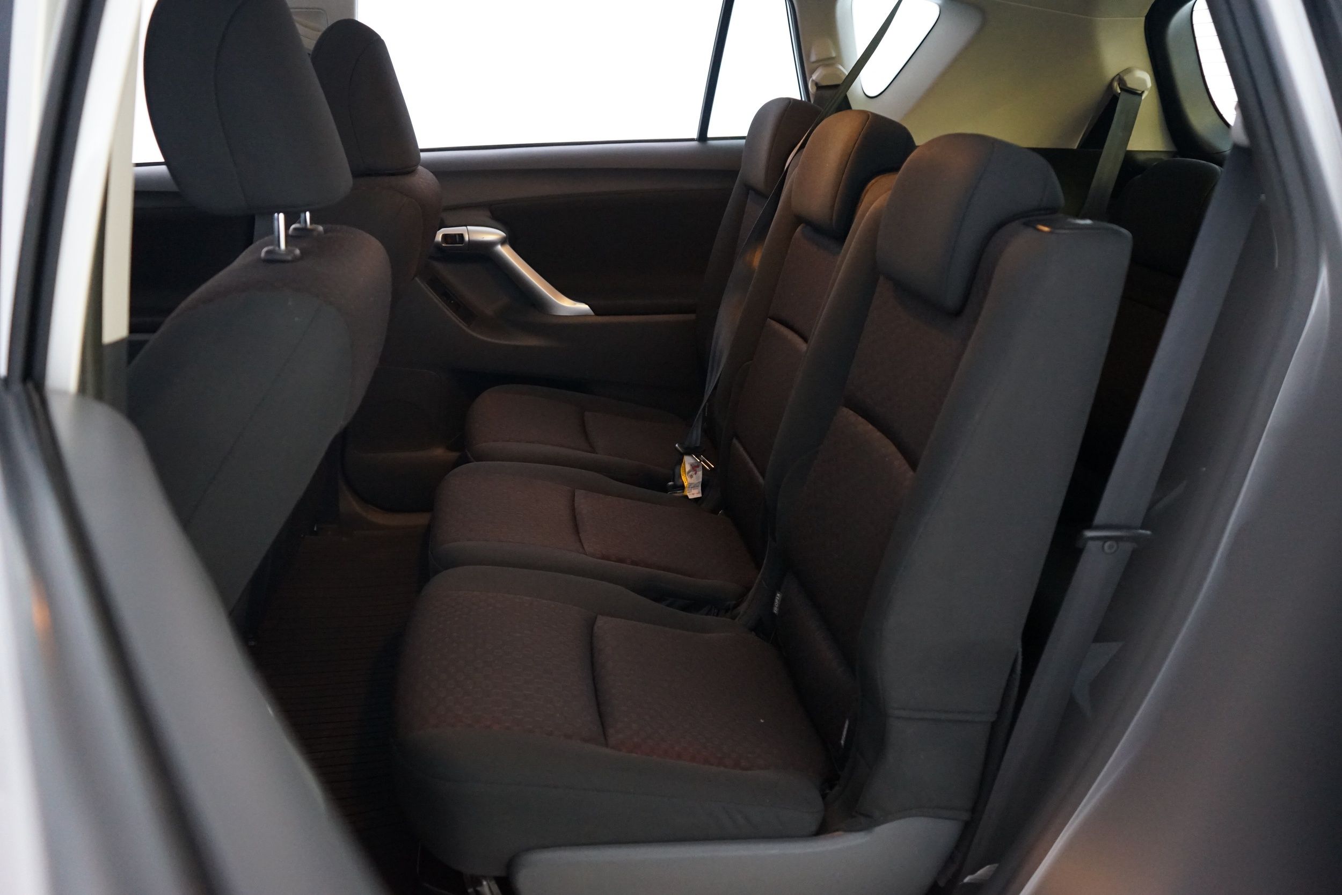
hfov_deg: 63.7
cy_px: 448
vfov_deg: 45.0
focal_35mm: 29
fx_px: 1081
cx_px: 671
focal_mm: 29
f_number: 4
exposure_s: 1/13
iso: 4000
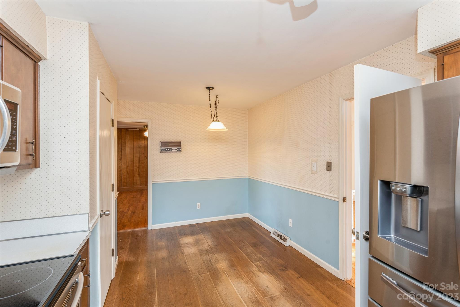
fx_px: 204
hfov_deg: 96.7
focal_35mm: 16
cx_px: 230
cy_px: 154
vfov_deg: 73.8
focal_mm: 16
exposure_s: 1/6
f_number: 8
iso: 320
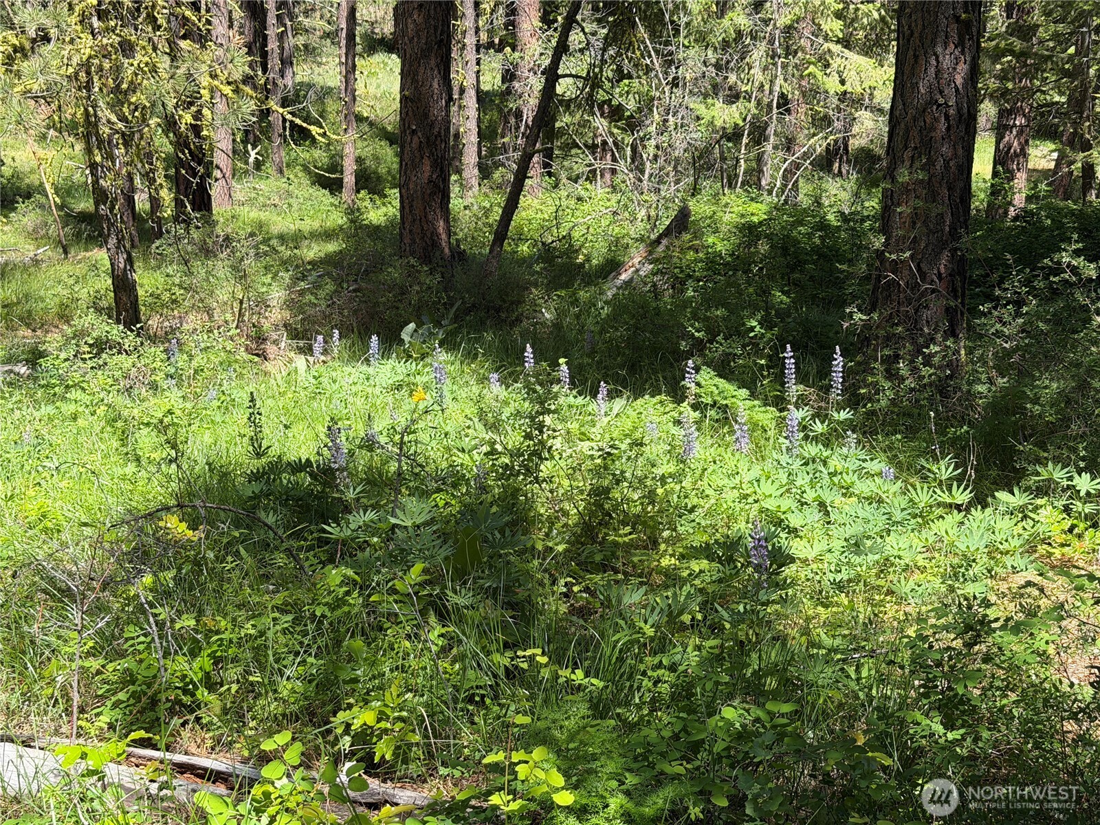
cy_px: 412
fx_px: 1525
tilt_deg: -15.3
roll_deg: +1.2
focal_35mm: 48
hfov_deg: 39.7
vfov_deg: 30.3
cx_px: 550
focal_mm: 6.76
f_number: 1.78
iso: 64
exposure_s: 1/1116
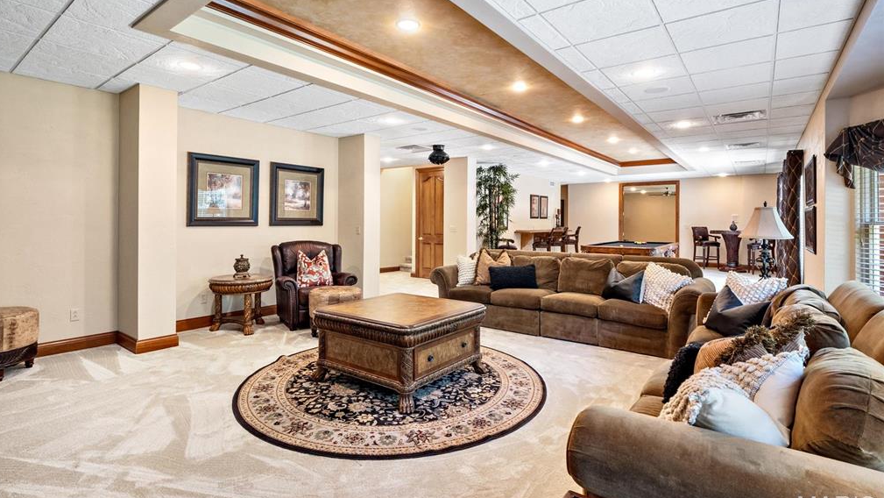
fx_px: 399
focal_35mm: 17
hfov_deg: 95.9
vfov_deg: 63.8
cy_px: 225
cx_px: 436
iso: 400
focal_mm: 8
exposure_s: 1
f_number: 9
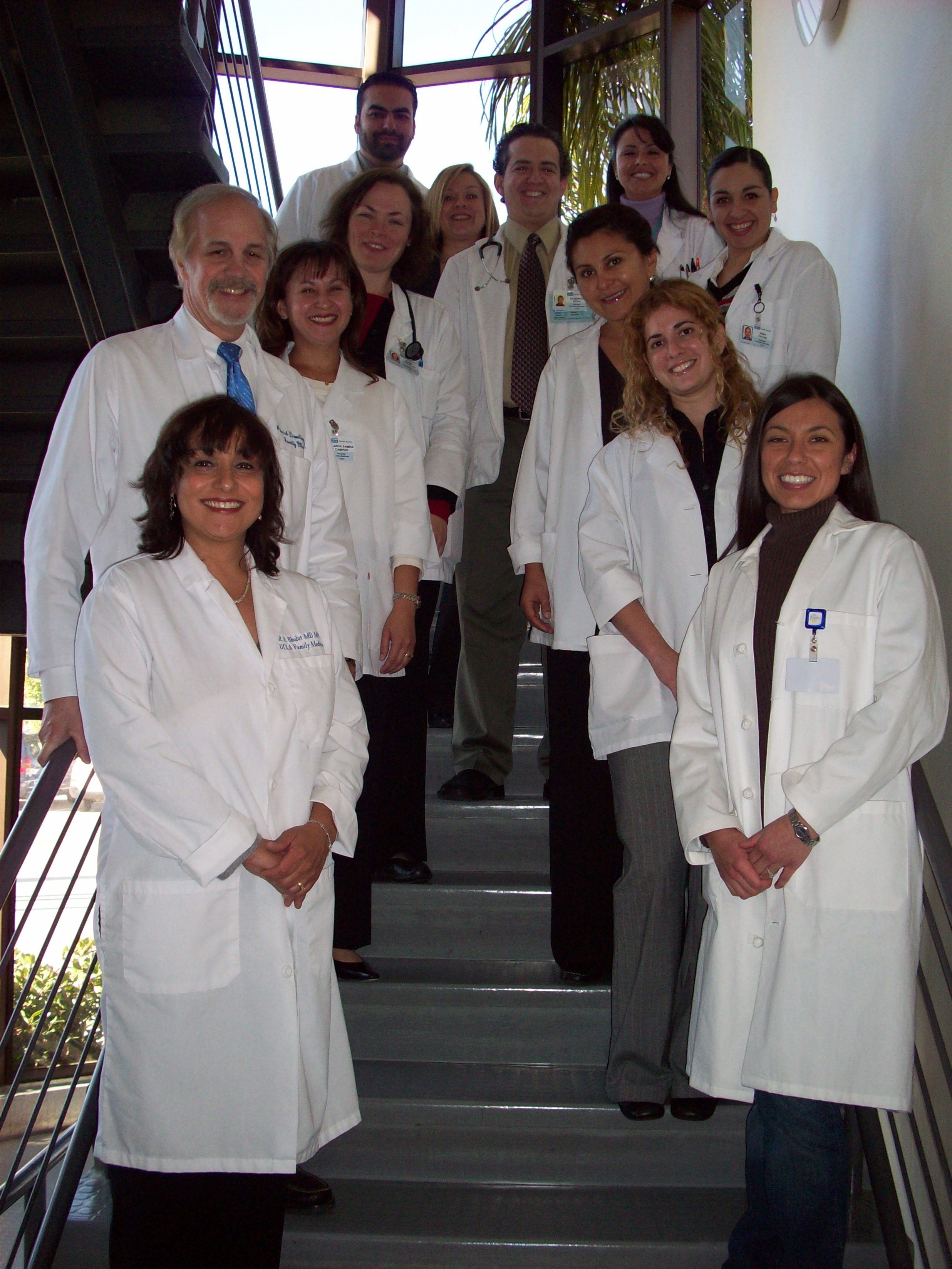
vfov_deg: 50.1
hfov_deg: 38.7
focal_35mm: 37
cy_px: 634
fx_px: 1357
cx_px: 476
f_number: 2.8
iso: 80
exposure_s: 1/64
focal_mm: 6.2
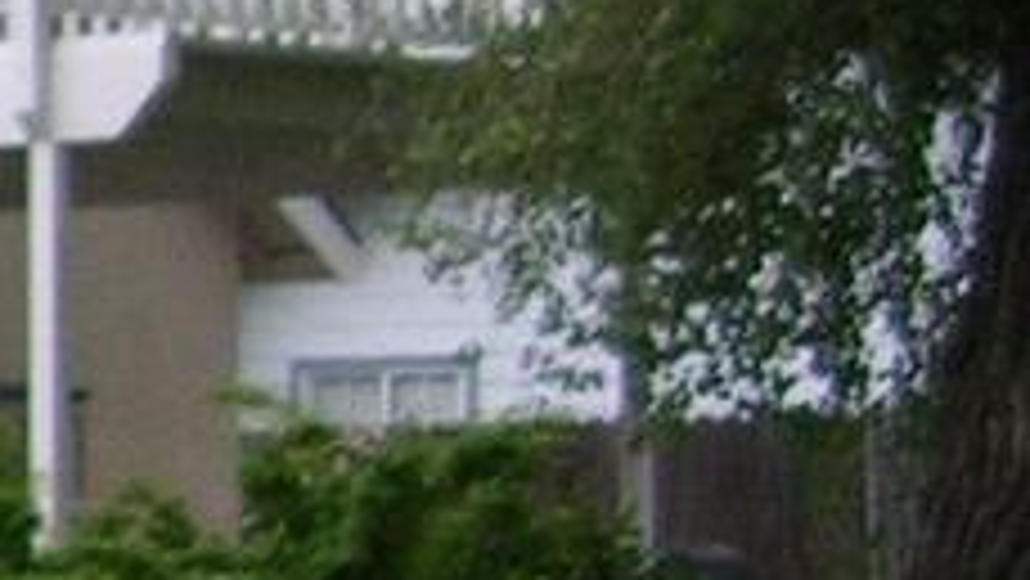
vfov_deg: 5.3
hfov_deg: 8.3
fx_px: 6311
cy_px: 549
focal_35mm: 231
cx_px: -1772
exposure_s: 1/465
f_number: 2.8
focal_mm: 5.8
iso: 50
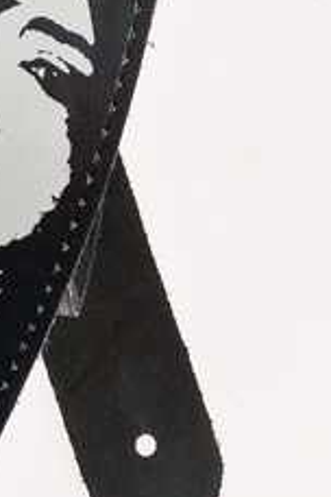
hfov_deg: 6.8
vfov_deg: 10.0
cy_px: -98
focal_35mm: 202
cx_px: -53
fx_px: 2786
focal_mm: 60
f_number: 13
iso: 400
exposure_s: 1/200
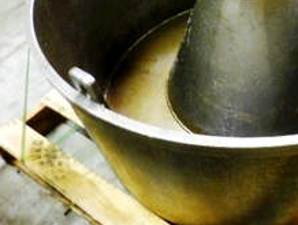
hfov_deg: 40.7
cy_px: 60
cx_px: 249
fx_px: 379
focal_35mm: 44
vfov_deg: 32.4
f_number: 3.3
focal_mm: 4.3
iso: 400
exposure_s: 1/4
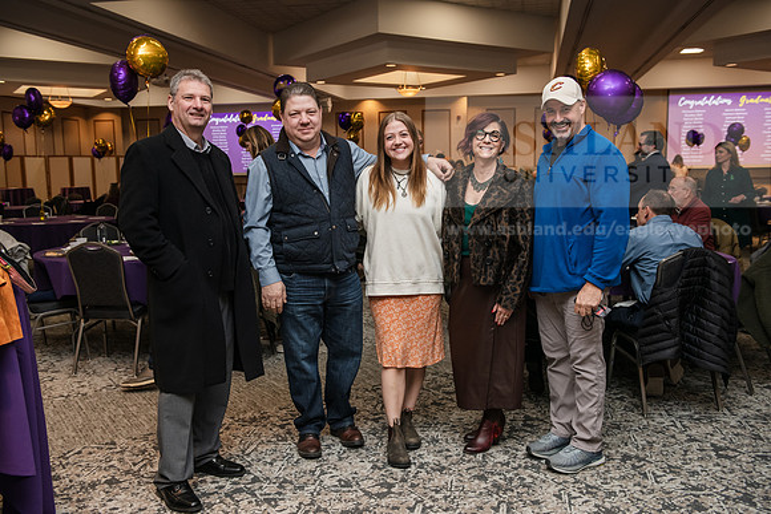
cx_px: 386
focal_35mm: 34
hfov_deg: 55.8
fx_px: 728
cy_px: 257
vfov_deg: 38.9
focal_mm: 34
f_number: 4
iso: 1600
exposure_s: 1/200
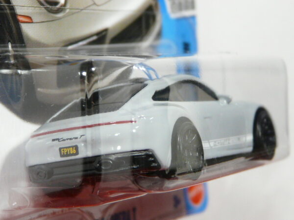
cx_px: 147
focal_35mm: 132
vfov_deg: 11.2
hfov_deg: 14.9
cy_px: 110
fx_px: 1121
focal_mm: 13.6
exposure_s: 1/50
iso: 160
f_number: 3.2
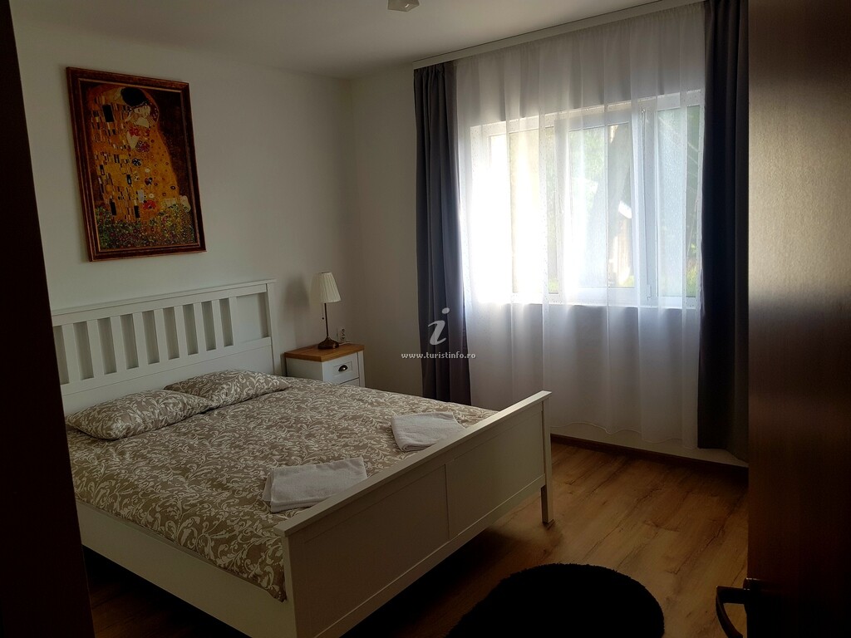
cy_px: 319
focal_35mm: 26
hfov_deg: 67.3
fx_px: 639
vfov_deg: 53.1
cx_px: 426
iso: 40
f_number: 1.7
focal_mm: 4.2
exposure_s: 1/108
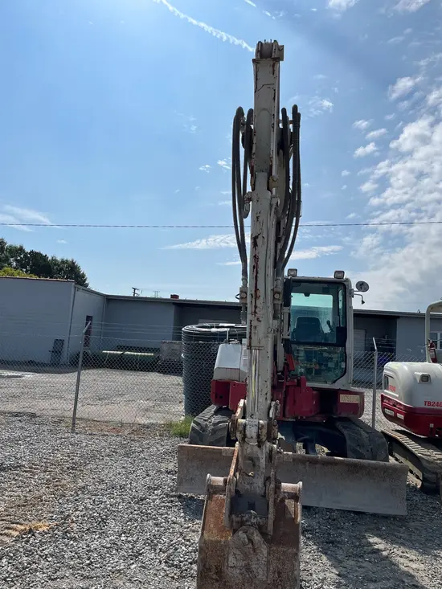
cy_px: 294
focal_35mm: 26
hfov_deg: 53.1
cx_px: 221
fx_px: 443
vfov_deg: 67.3
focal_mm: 5.1
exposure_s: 1/10870
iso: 50
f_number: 1.6
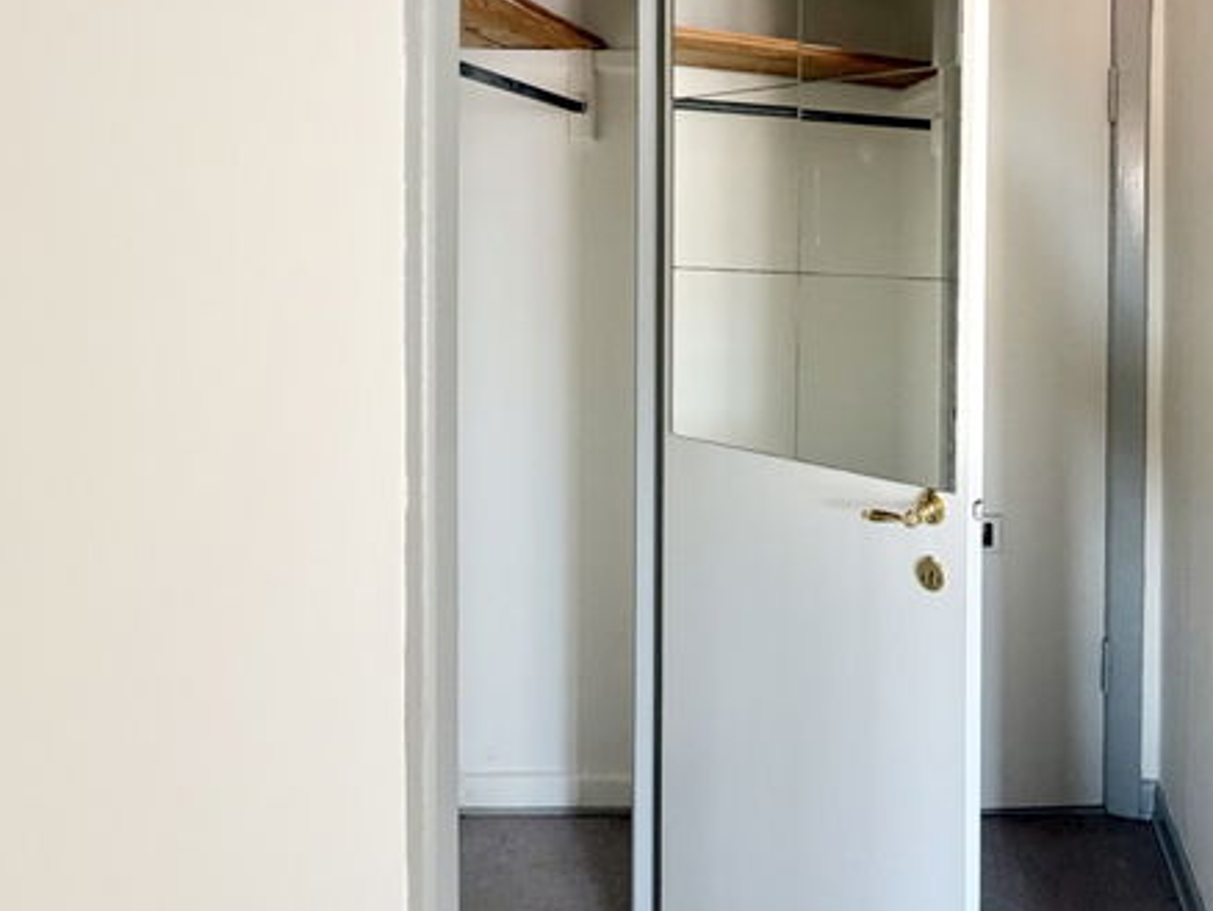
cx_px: 953
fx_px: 806
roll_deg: -0.2
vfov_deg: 56.6
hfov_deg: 67.6
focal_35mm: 23
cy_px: 249
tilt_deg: -0.4
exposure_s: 1/50
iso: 200
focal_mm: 2.22
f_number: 2.2
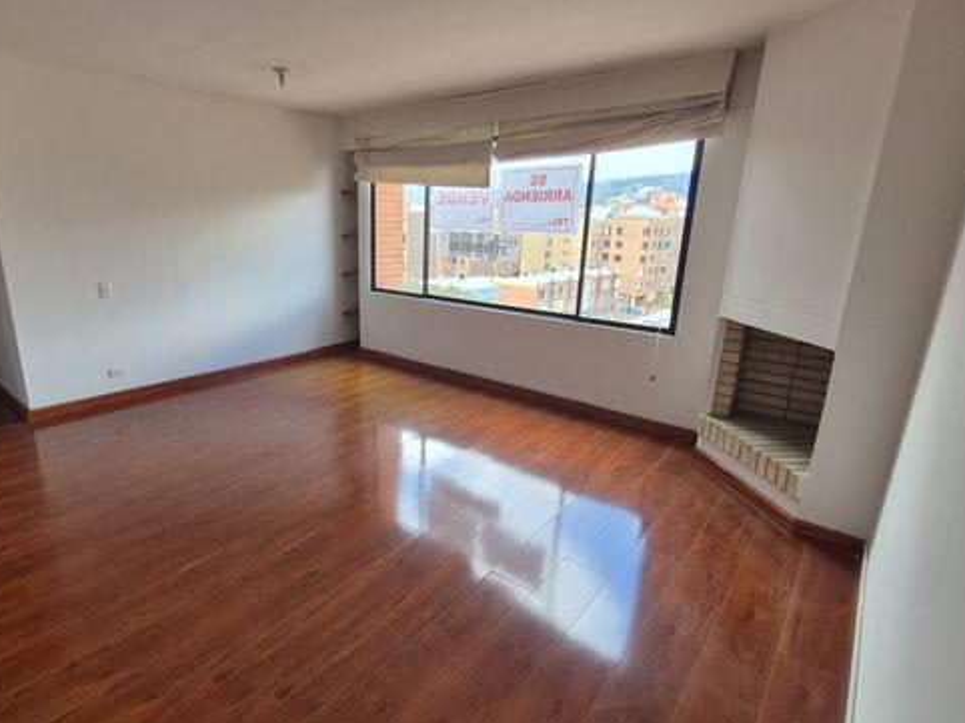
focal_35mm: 18
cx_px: 413
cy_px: 367
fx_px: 502
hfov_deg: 87.2
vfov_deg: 71.5
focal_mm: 1.74
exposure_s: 1/120
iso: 50
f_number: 2.2
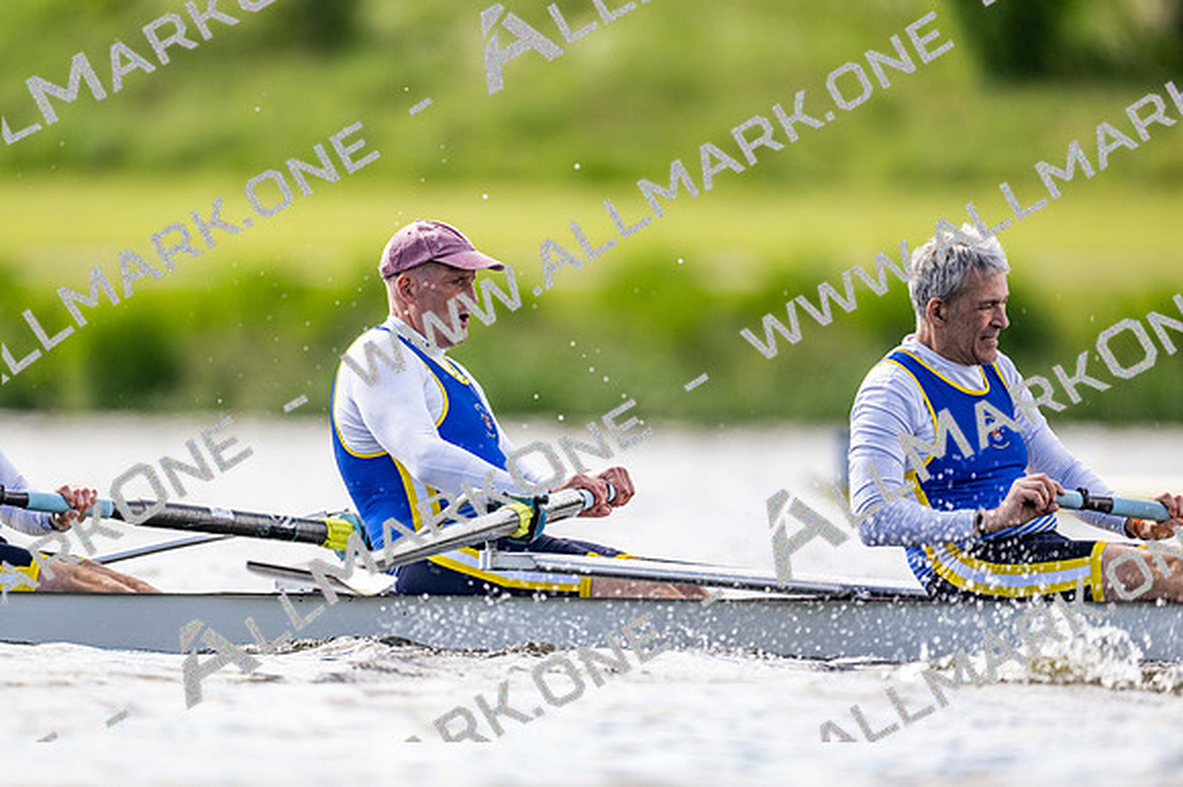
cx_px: 592
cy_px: 394
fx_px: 19709
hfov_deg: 3.4
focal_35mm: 600
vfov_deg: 2.3
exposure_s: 1/2500
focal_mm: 600
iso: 560
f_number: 4
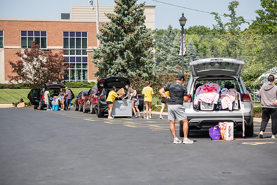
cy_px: 92
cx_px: 138
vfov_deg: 13.0
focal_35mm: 105
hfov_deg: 19.5
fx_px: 808
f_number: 3.5
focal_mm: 105
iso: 64
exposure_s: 1/500
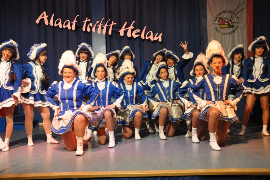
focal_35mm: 42
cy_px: 90
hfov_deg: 46.5
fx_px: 315
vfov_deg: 31.8
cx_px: 135
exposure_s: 1/125
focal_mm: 28
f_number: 5.6
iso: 1600
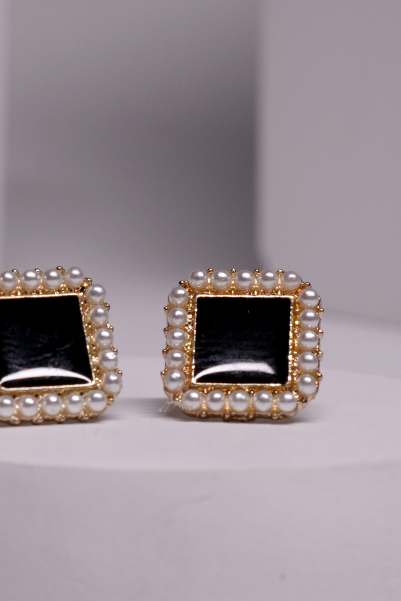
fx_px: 869
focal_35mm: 52
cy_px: 300
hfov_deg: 26.0
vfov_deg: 38.2
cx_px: 200
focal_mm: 35
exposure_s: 1/100
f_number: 10
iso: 640
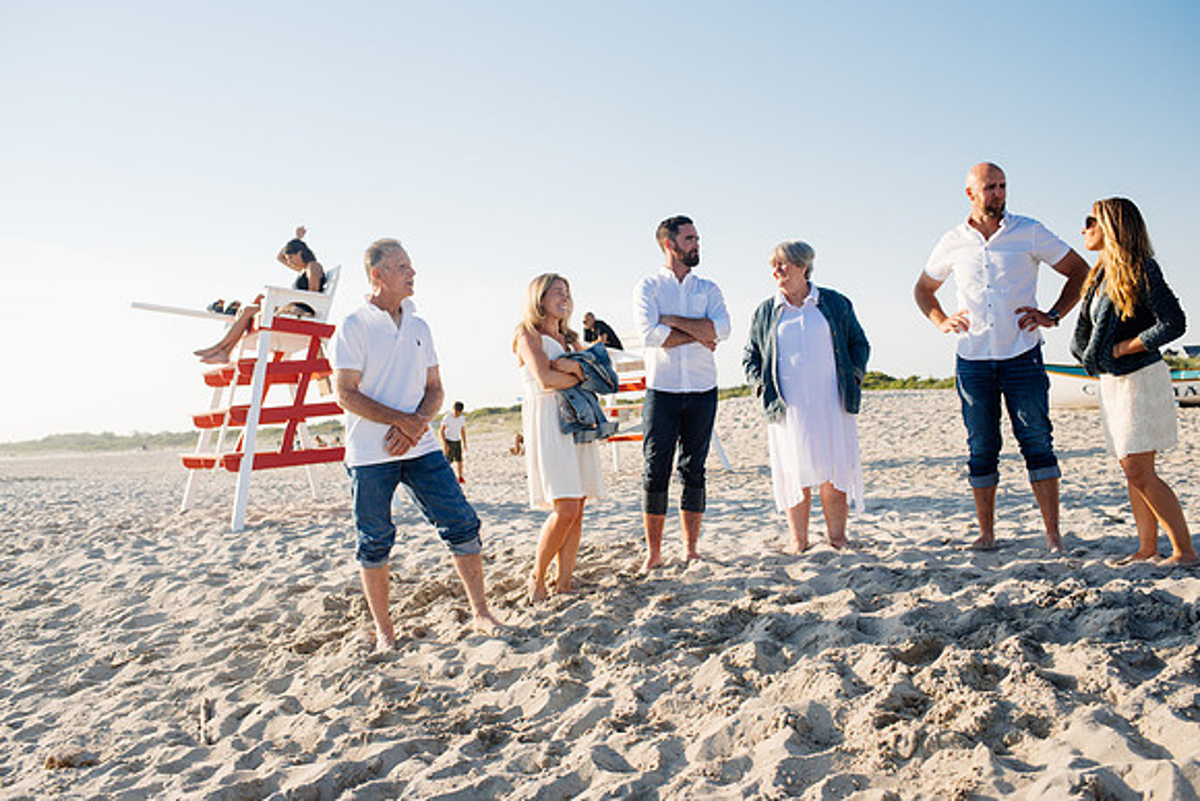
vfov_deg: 37.9
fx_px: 1167
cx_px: 600
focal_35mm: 35
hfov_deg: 54.4
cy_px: 400
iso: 160
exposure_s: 1/1600
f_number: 4
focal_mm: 35
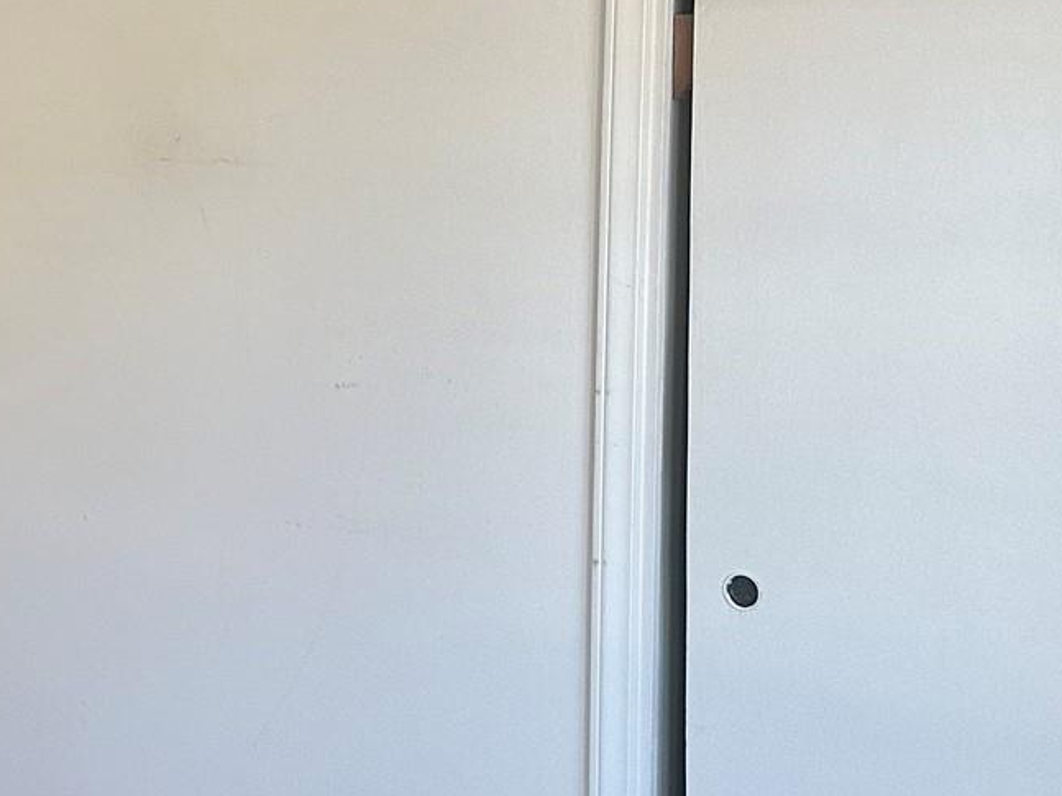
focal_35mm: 76
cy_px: 248
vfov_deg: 19.3
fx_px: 2331
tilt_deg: -3.0
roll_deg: -0.7
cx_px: 36
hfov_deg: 24.6
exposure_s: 1/117
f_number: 1.78
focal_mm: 6.86
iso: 250
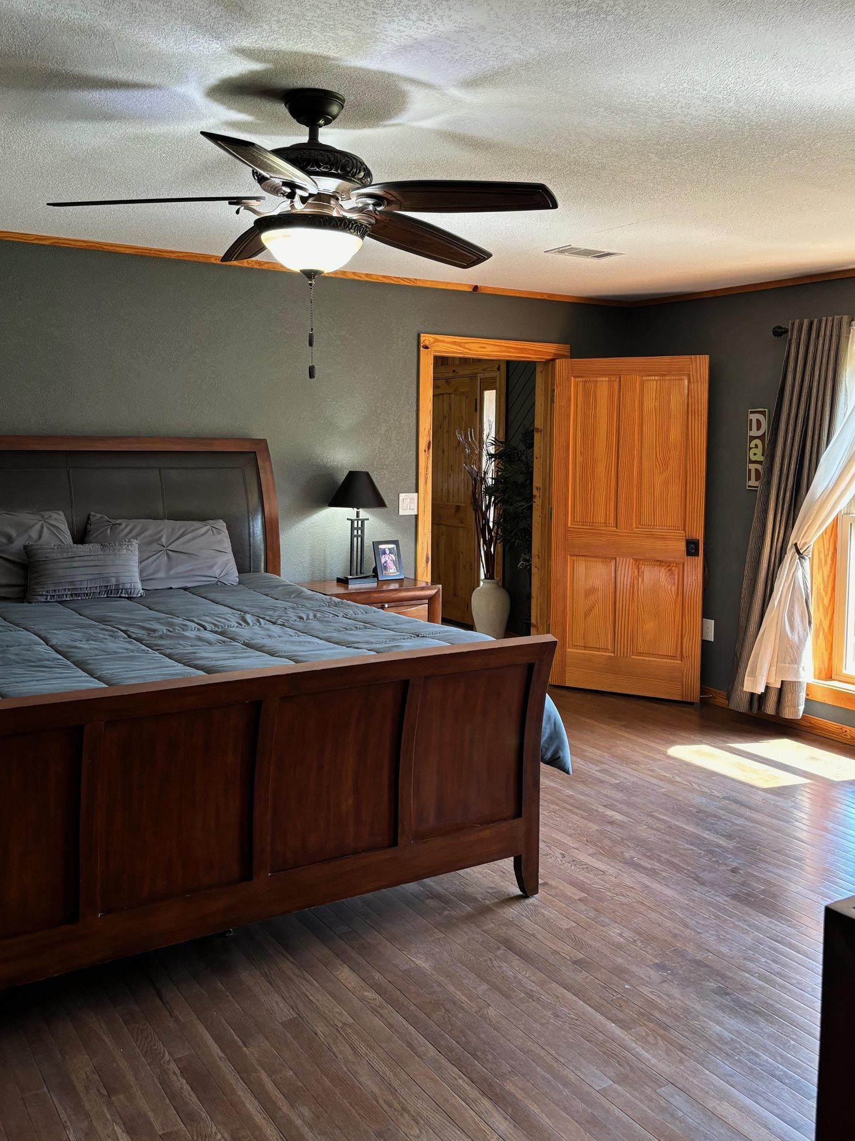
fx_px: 1021
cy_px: 487
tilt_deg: -3.2
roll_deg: -1.4
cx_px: 410
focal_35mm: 31
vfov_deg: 58.1
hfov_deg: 45.4
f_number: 1.6
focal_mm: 5.96
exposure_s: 1/60
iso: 125
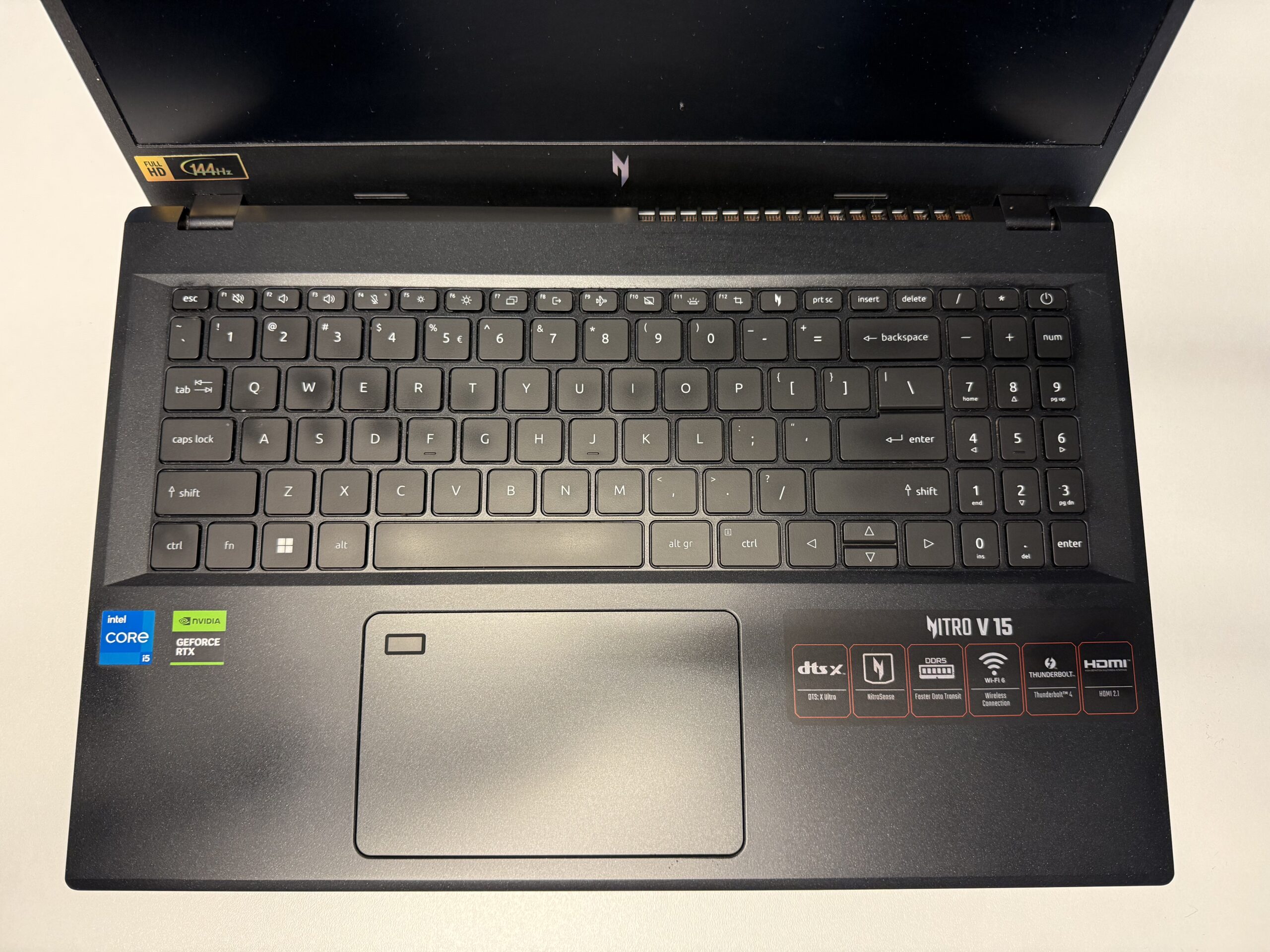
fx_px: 881
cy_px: 476
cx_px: 635
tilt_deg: -78.9
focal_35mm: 24
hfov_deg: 71.6
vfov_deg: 56.8
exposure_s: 1/100
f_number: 1.78
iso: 250
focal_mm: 6.76
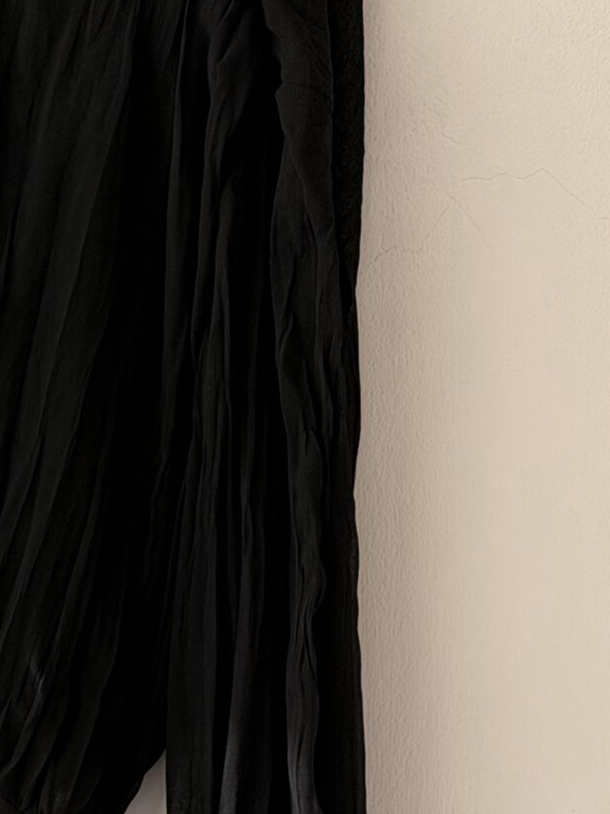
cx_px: -169
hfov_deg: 9.7
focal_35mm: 150
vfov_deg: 13.0
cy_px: 771
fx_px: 3525
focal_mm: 6.76
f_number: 1.78
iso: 50
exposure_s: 1/216
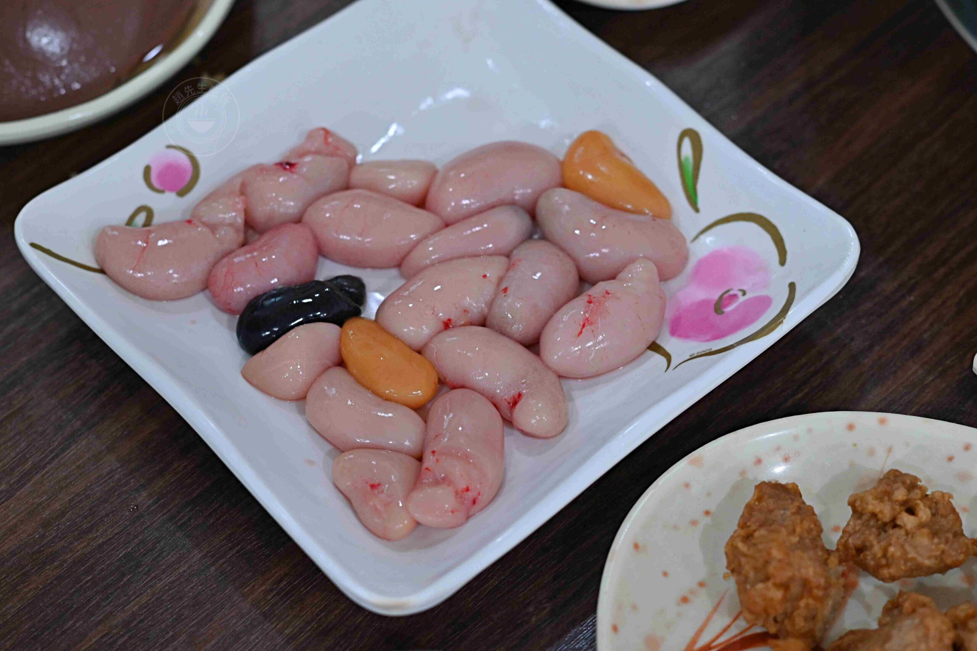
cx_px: 488
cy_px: 326
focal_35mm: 75
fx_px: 2035
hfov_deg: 27.0
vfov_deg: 18.2
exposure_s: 1/200
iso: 640
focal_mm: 50
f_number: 3.2
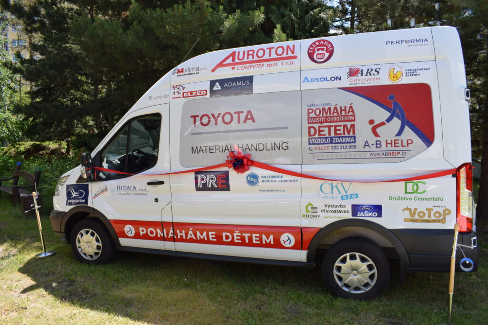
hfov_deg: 67.4
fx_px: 366
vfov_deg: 47.9
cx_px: 244
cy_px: 162
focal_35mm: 27
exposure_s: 1/250
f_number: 8
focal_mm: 18
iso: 220
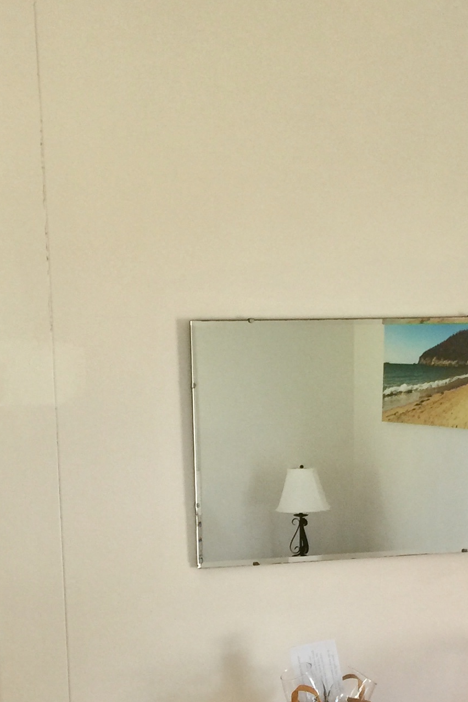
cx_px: 239
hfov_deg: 17.7
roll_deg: +2.0
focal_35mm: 77
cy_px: 722
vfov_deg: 24.9
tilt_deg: -10.1
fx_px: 1502
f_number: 2.2
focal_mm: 4.15
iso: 50
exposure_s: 1/30
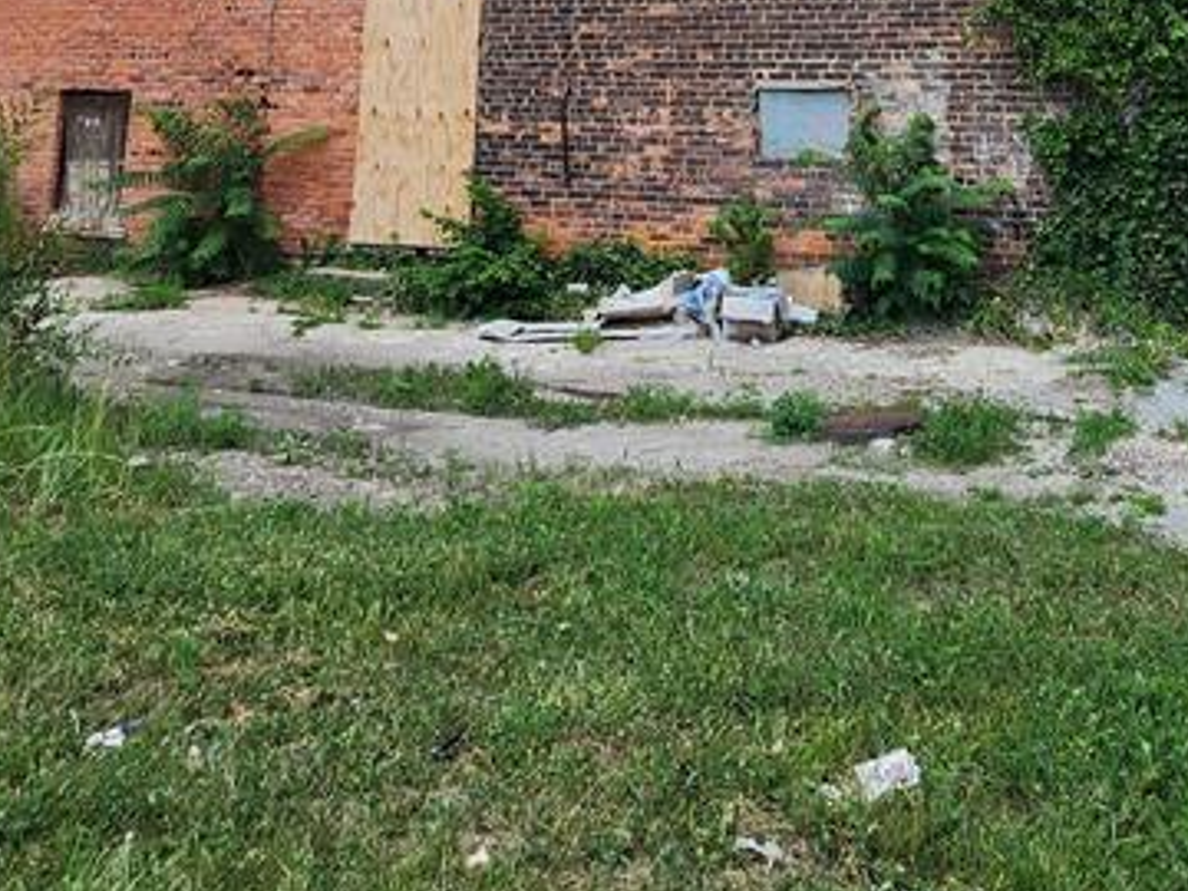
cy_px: -152
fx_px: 1270
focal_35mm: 37
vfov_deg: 32.6
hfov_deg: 49.6
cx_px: 749
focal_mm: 2.2
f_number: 2.2
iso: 50
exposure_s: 1/1114
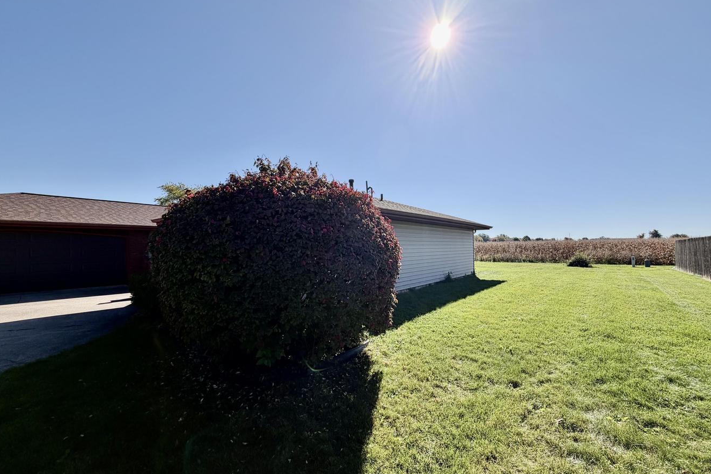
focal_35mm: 15
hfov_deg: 100.4
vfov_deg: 77.3
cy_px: 244
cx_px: 363
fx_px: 296
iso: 20
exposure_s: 1/888
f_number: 2.2
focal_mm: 2.22
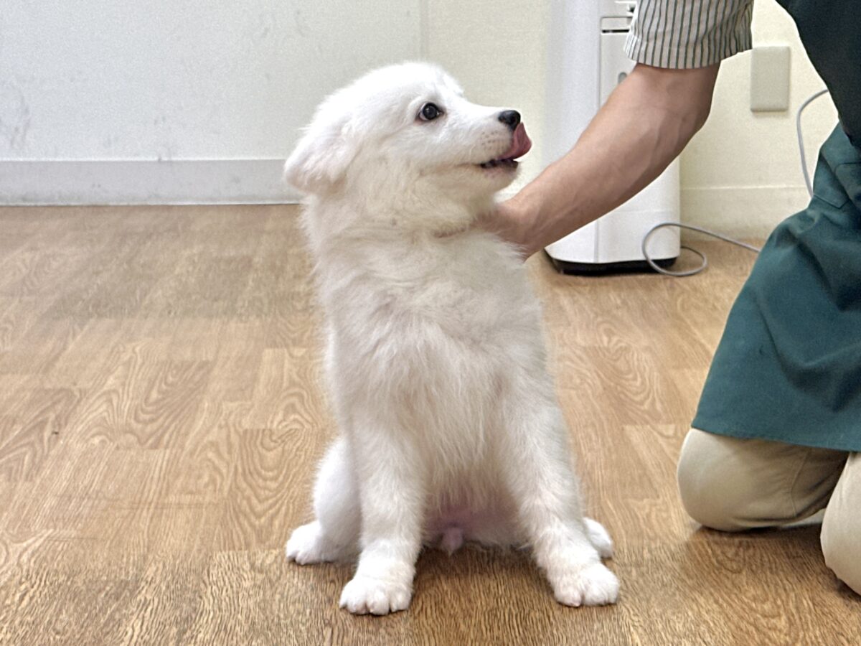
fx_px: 1194
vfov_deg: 30.3
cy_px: 323
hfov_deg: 39.7
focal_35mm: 48
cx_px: 430
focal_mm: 6.86
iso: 80
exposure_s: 1/100
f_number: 1.78
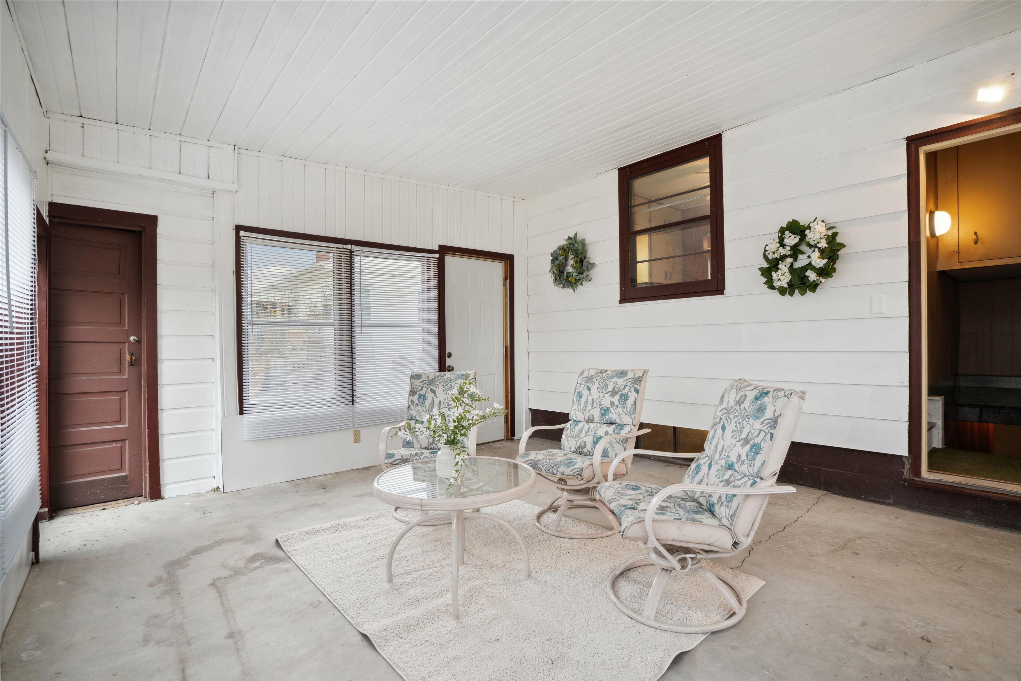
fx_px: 454
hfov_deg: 96.7
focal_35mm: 16
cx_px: 510
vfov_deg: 73.7
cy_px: 340
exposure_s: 1/25
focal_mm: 16
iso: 400
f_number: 9
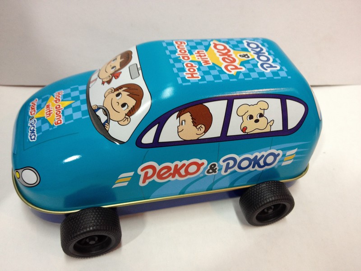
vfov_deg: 40.7
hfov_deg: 52.6
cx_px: 180
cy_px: 136
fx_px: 365
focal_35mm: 35
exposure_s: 1/20
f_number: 2.4
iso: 80
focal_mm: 4.28
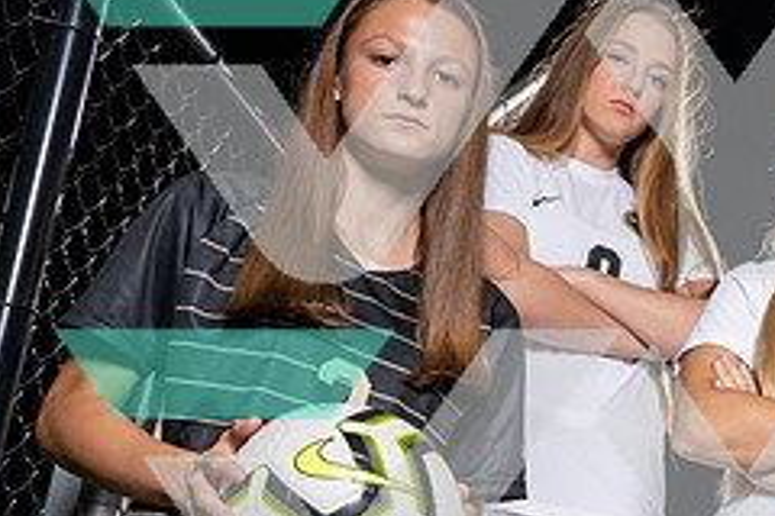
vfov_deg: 17.8
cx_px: 878
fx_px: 1614
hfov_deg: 24.9
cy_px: 501
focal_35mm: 75
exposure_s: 1/250
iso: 320
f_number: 9
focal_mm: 31
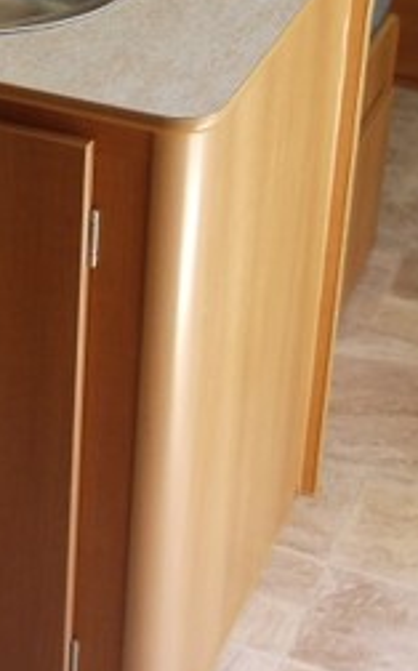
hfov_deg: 12.8
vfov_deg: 20.3
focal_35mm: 101
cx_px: 16
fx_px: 1845
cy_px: 88
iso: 200
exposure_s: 1/60
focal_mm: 15
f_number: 3.6
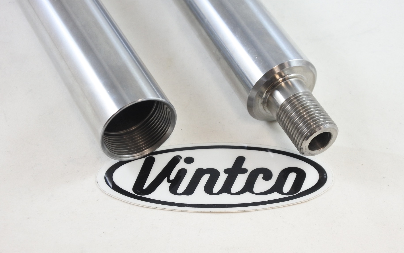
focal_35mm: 48
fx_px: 529
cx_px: 202
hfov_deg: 41.8
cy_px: 124
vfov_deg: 26.9
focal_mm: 17.6
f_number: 4.5
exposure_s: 1/125
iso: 640
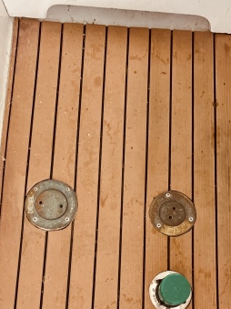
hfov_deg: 31.4
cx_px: 141
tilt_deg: -77.3
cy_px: 238
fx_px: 410
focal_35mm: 46
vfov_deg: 39.9
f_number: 1.8
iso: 100
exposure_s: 1/60
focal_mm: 4.25
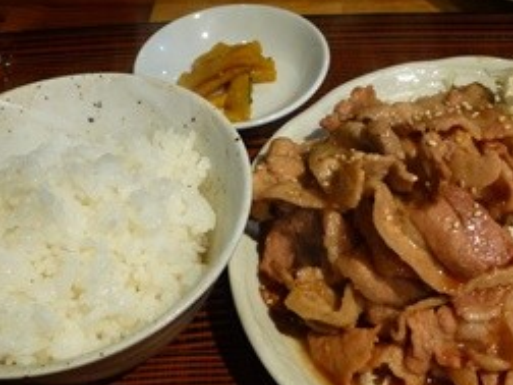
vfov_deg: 31.5
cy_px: 194
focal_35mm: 46
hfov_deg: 40.9
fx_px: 682
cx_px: 326
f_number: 3.3
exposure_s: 1/50
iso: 400
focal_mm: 5.2
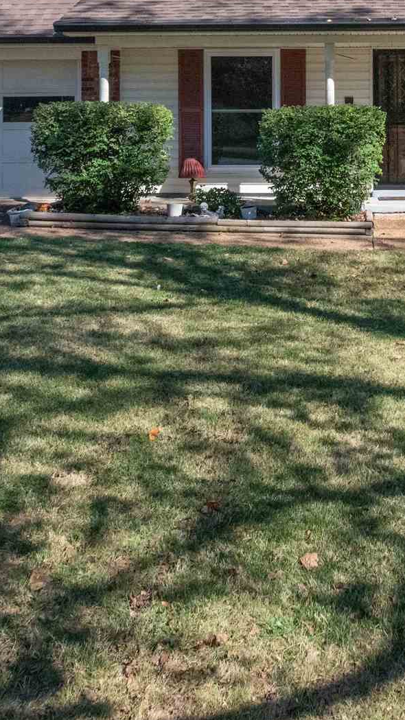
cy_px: 101
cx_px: 382
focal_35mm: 46
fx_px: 878
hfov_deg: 25.0
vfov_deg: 41.7
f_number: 11
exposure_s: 1/800
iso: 1600
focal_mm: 15
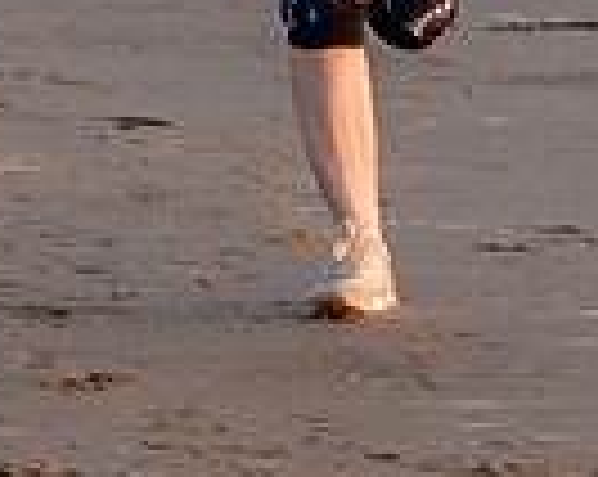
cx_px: 2220
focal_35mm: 3000
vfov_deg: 0.5
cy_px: 384
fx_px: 53018
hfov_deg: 0.6
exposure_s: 1/160
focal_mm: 200
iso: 640
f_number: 5.6
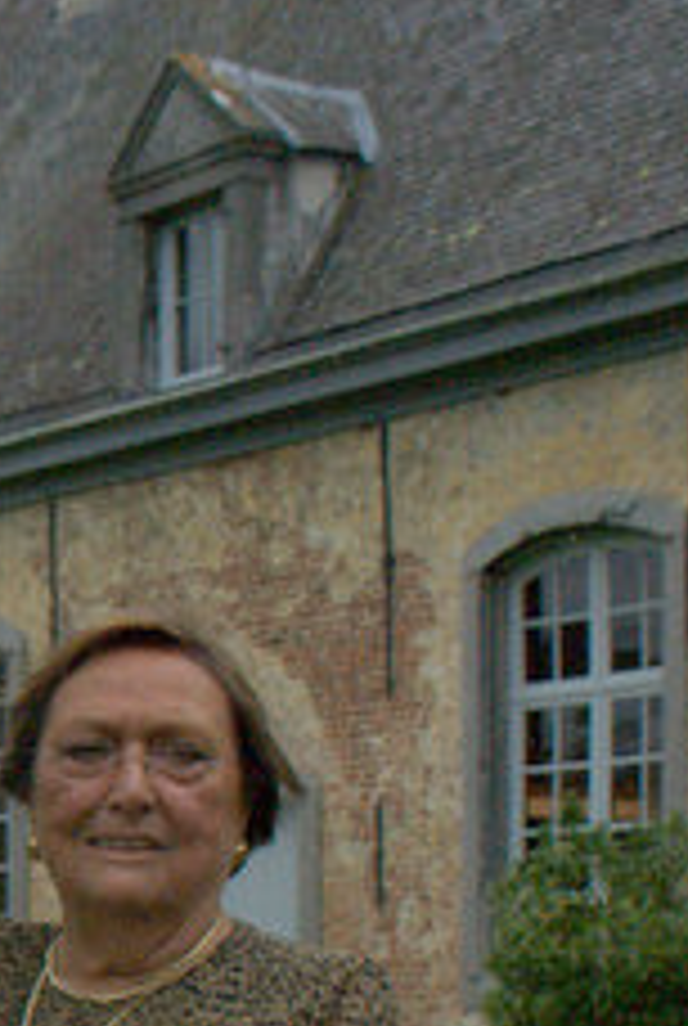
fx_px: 2968
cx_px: -209
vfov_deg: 18.5
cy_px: 1242
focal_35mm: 104
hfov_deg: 12.8
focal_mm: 22
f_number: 3.8
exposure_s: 1/500
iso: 1600
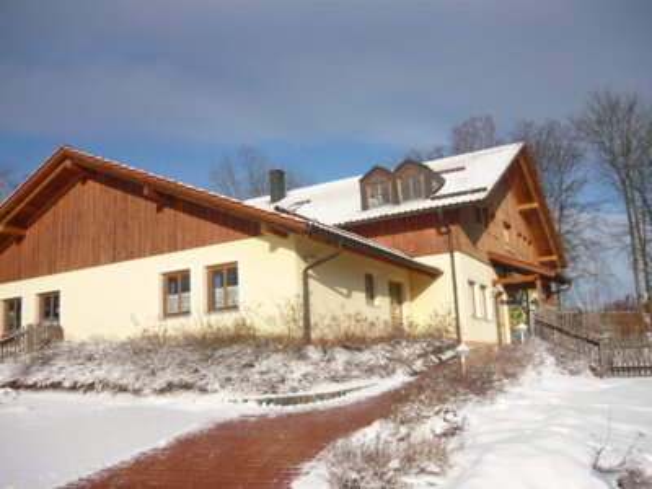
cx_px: 326
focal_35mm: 33
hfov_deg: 55.4
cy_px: 244
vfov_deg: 42.9
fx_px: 622
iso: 100
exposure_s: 1/250
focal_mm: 5.5
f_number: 8
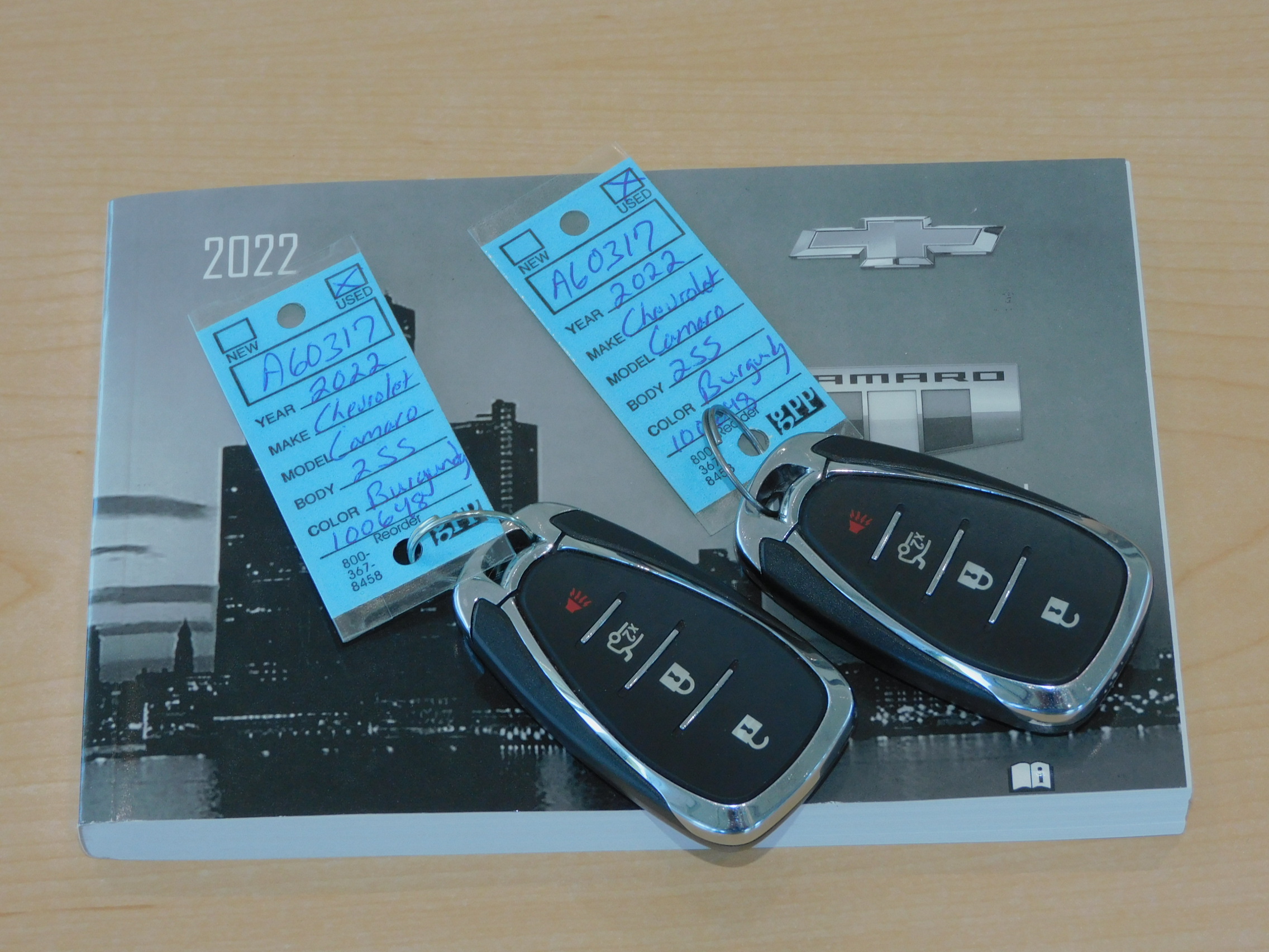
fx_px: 3849
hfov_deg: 18.7
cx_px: 634
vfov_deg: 14.1
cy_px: 476
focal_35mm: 105
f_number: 4.8
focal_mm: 18.8
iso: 140
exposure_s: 1/60
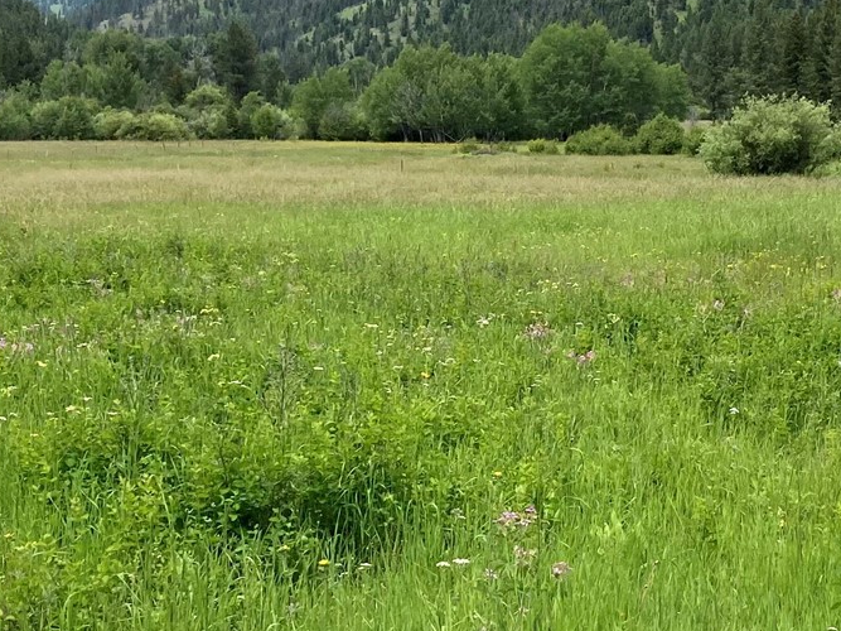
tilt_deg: -6.9
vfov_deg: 17.2
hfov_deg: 22.5
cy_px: 303
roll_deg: -1.2
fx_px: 2089
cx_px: 632
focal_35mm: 86
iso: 20
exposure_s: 1/1799
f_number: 1.8
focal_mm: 3.99
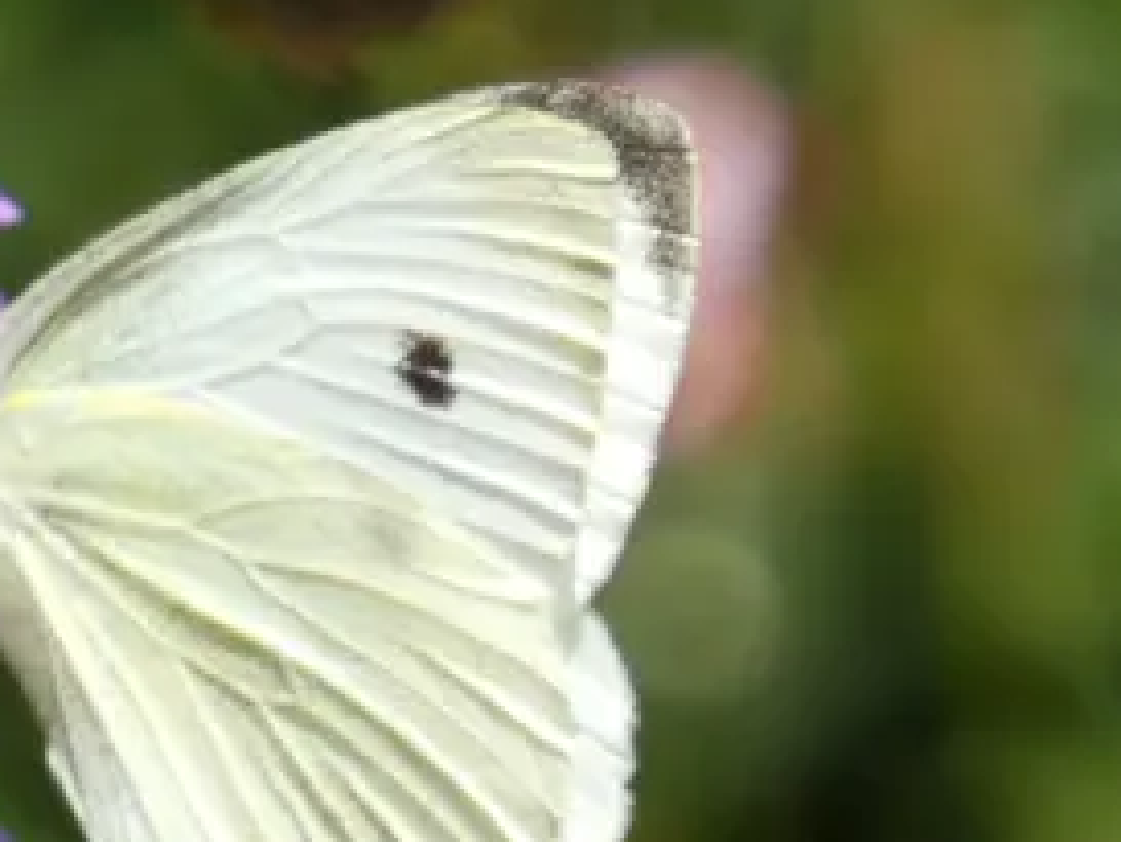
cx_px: 0
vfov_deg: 0.7
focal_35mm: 2289
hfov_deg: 0.9
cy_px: 509
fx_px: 74159
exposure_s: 1/250
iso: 80
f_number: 5.6
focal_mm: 174.8
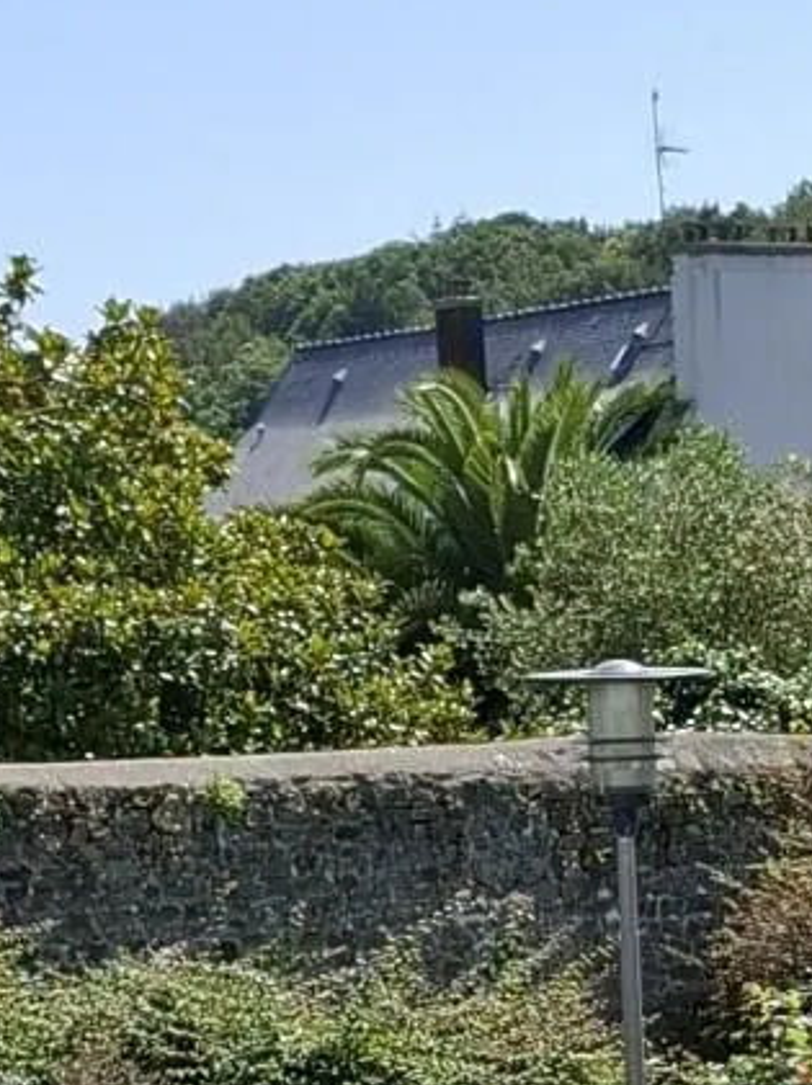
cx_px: 724
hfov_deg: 10.5
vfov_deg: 13.7
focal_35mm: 140
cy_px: 1289
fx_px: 4385
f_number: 1.8
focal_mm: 5.54
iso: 50
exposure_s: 1/2128
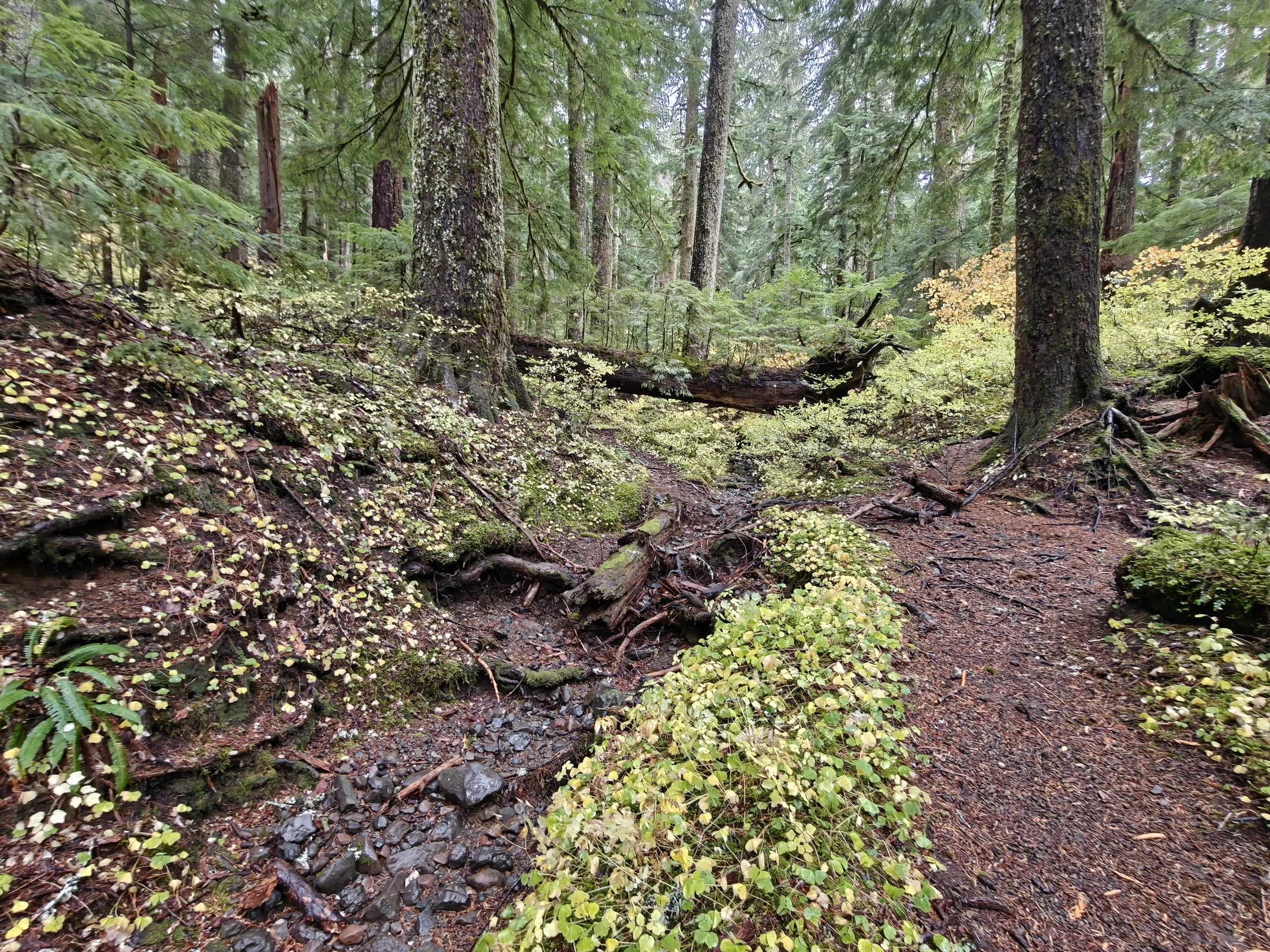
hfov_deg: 98.2
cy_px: 476
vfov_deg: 81.7
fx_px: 550
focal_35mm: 15
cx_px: 635
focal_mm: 2.3
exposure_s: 1/82
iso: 4000
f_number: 2
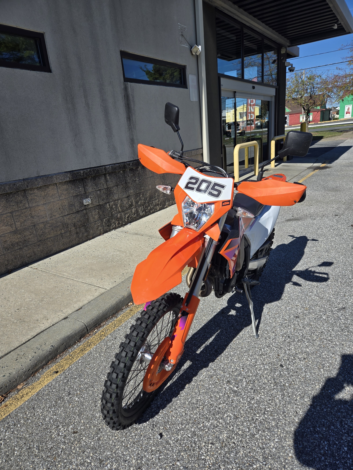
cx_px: 176
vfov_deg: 73.9
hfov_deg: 58.9
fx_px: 313
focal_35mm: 23
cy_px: 235
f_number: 1.8
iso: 25
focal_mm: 5.4
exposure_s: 1/2289
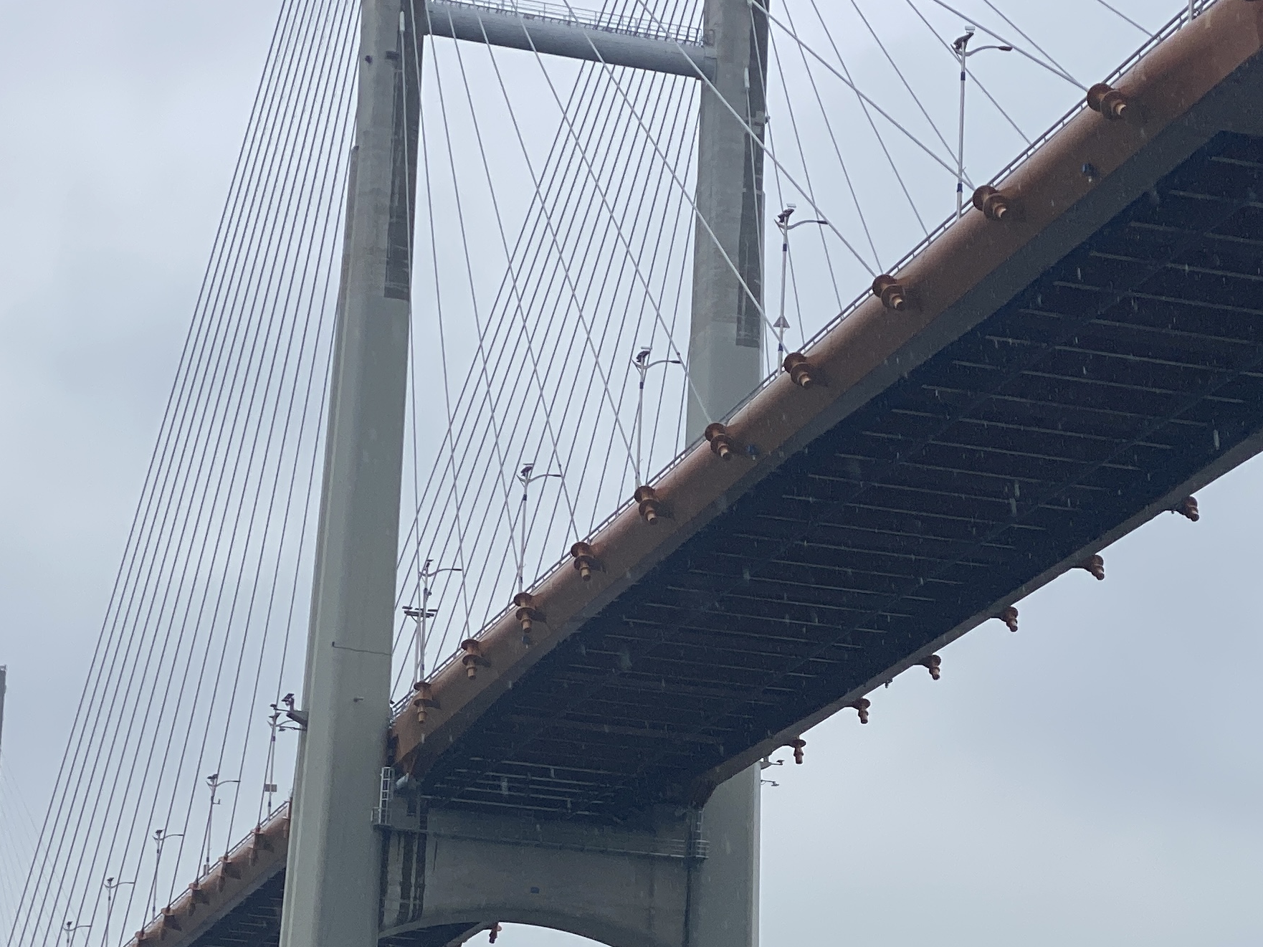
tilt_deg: +9.3
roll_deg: -1.6
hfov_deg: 16.5
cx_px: 833
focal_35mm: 119
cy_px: 854
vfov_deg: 12.4
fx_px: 4341
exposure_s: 1/749
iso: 20
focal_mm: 6
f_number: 2
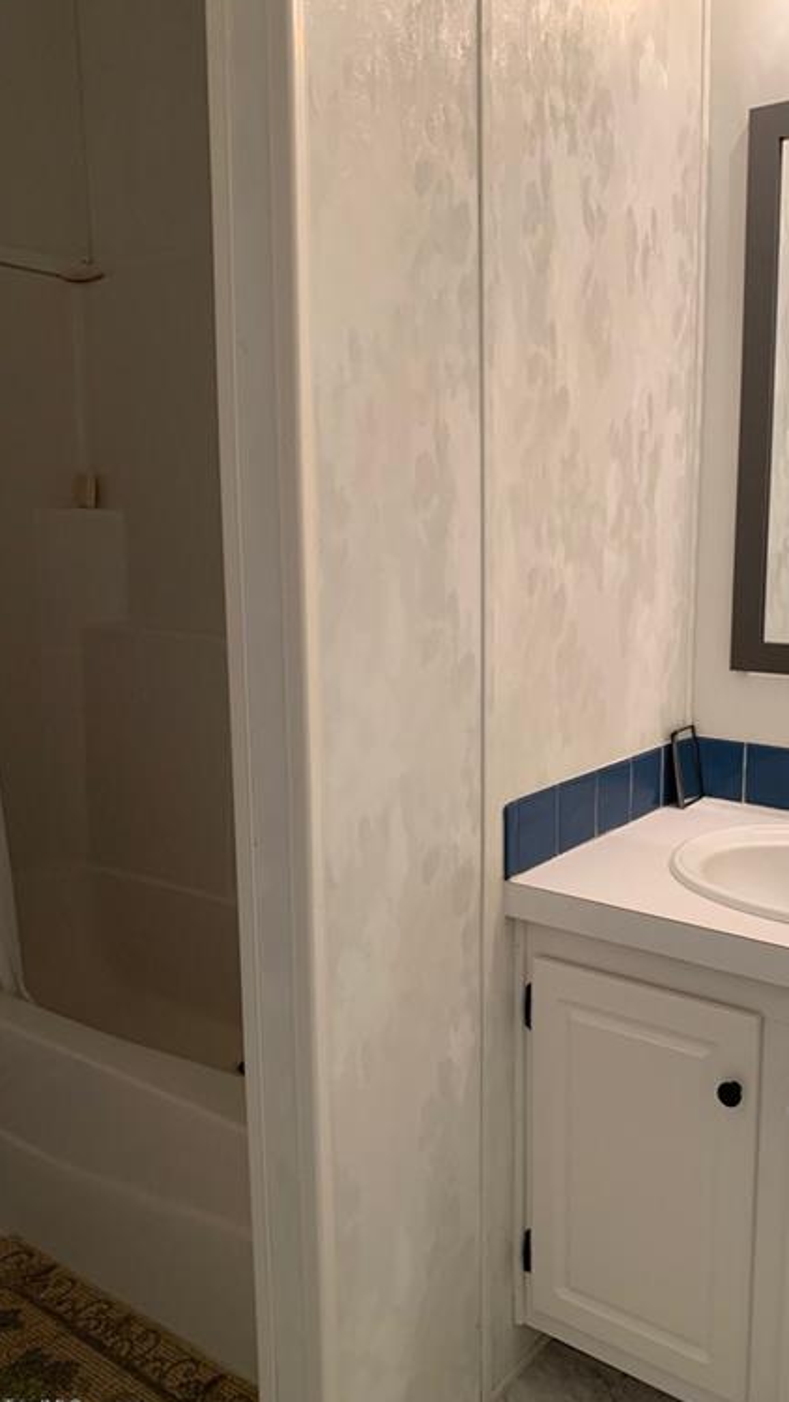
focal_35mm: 29
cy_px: 703
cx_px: 520
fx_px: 1078
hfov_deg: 39.8
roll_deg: -0.9
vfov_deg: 66.1
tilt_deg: -9.0
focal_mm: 4.25
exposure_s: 1/60
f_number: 1.8
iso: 100
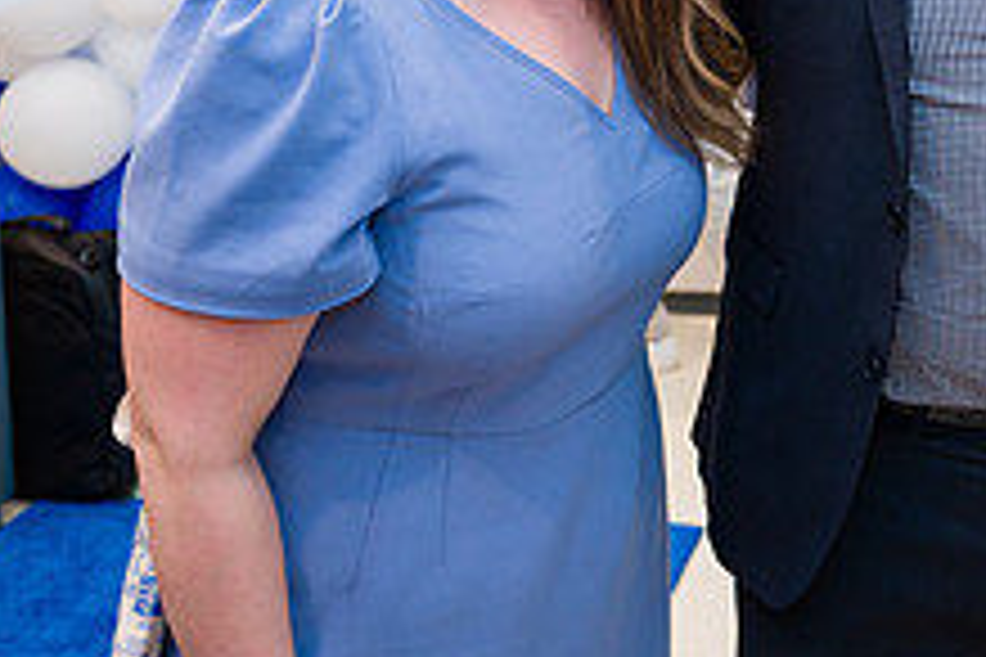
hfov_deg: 25.6
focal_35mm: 75
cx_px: 1000
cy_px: -40
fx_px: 2054
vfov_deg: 17.6
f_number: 3.2
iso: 500
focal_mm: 27
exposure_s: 1/200
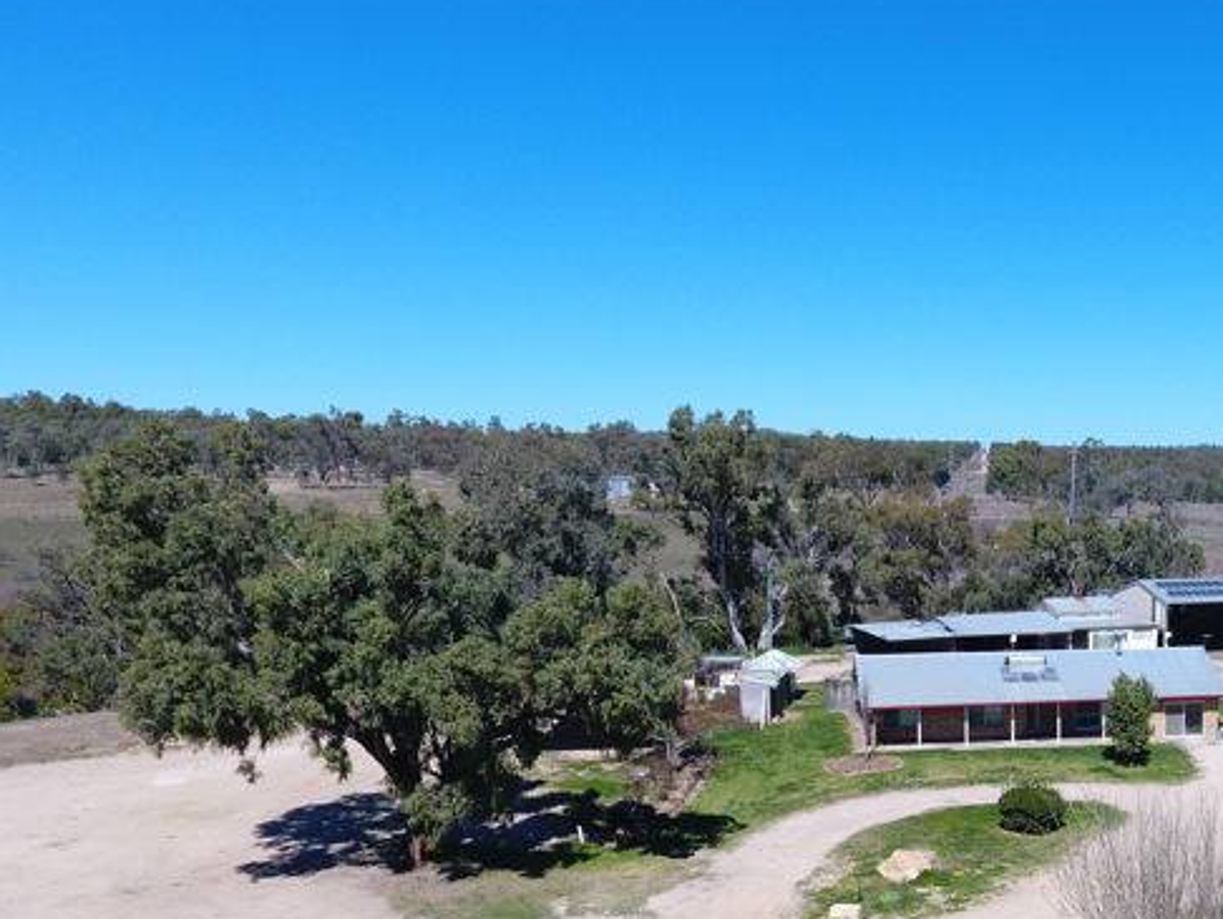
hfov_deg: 45.6
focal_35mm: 37
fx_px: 1308
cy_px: 774
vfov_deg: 36.9
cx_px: 1090
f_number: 2.8
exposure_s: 1/829
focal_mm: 3.61
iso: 100
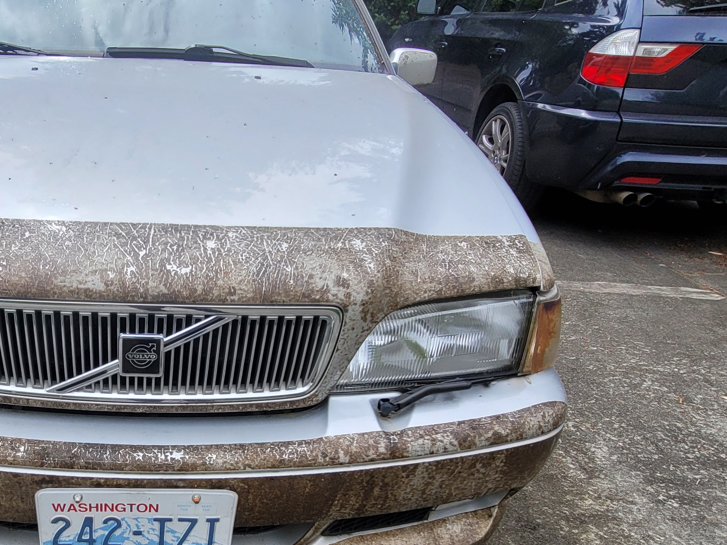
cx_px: 162
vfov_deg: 46.0
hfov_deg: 56.3
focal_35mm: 30
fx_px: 630
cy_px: 368
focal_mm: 2.2
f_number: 2.2
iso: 64
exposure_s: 1/947
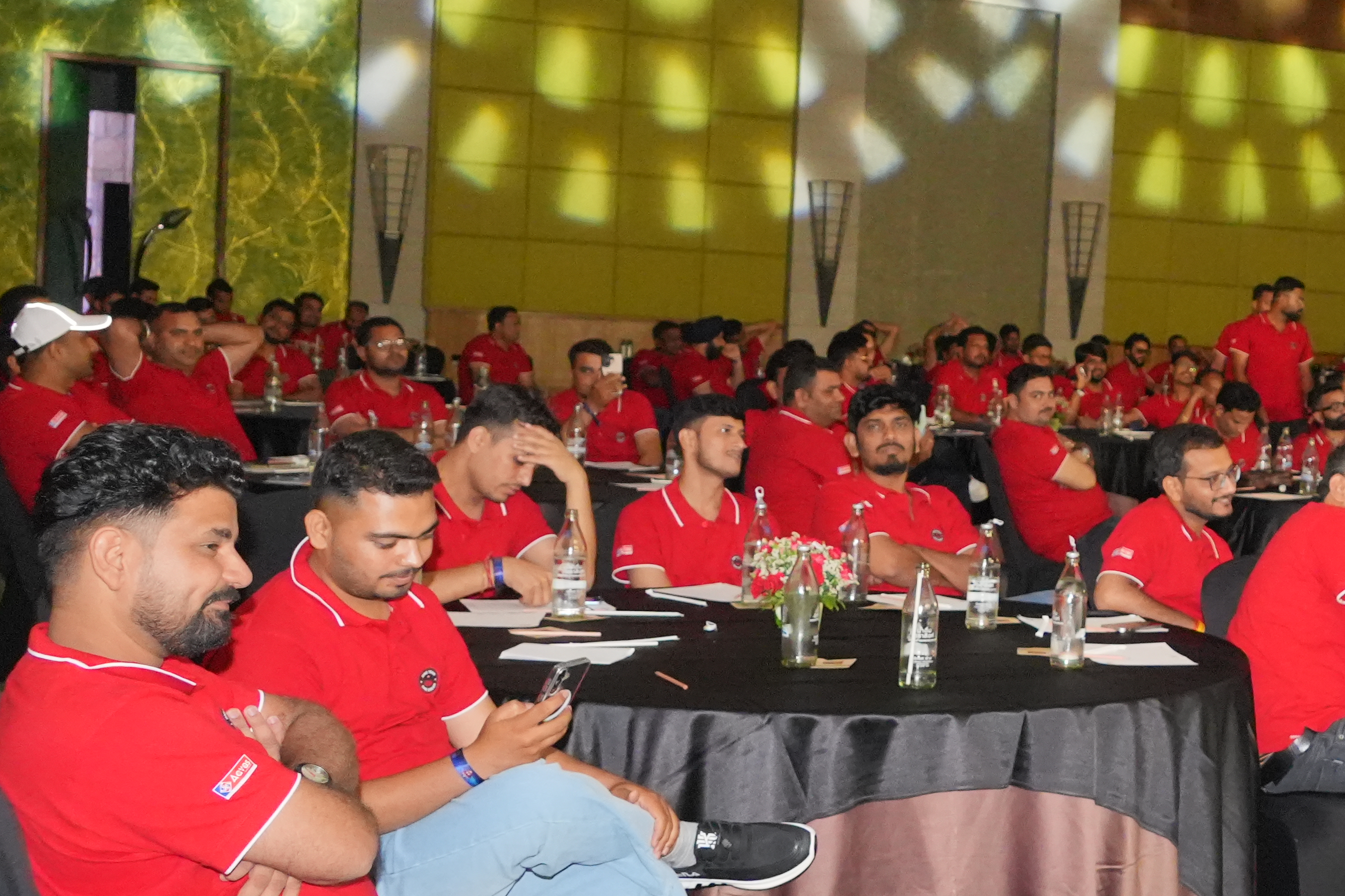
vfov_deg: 21.6
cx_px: 1514
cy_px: 441
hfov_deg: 28.6
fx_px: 2354
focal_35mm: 63
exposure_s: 1/250
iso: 5000
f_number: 5
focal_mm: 24
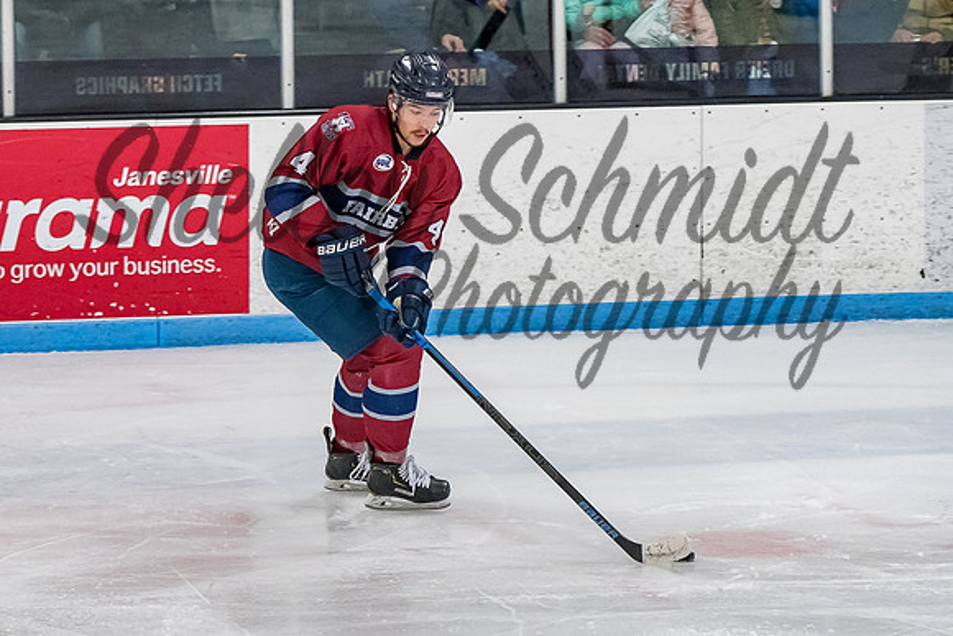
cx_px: 508
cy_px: 273
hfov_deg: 8.9
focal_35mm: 232
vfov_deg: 5.9
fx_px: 6140
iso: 2500
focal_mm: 105
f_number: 3.5
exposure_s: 1/800
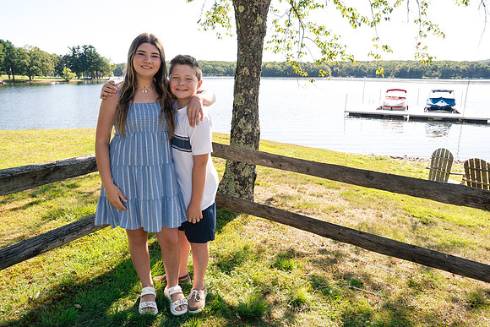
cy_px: 165
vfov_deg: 50.3
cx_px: 235
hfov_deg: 70.3
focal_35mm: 26
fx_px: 348
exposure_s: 1/250
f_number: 5.6
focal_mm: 24
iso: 250
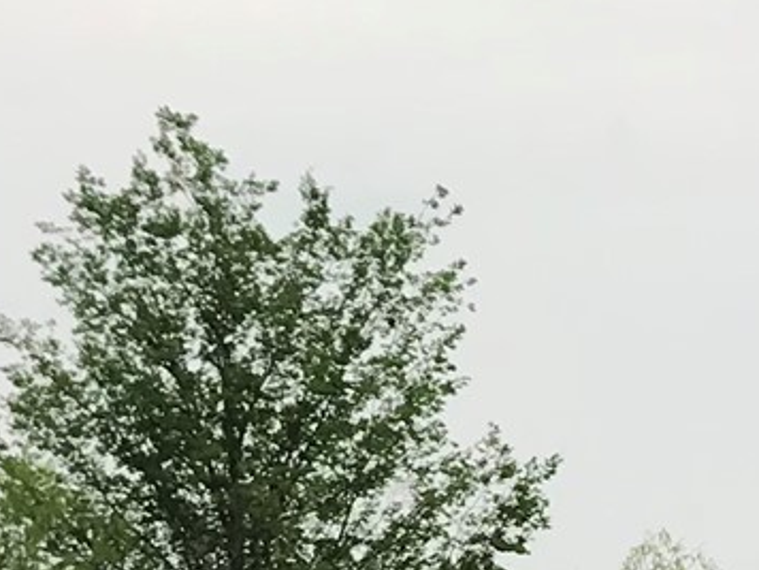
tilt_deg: -5.4
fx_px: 3530
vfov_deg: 8.8
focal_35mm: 161
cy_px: 1016
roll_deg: -1.3
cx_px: 823
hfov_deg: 12.1
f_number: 1.8
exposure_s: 1/1842
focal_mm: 3.99
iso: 20
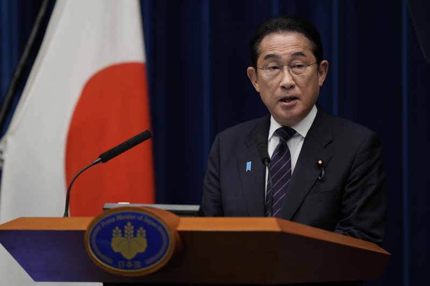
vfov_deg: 3.4
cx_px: 215
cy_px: 143
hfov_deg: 5.2
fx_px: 4776
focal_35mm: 400
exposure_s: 1/500
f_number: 3.2
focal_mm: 400
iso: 2000
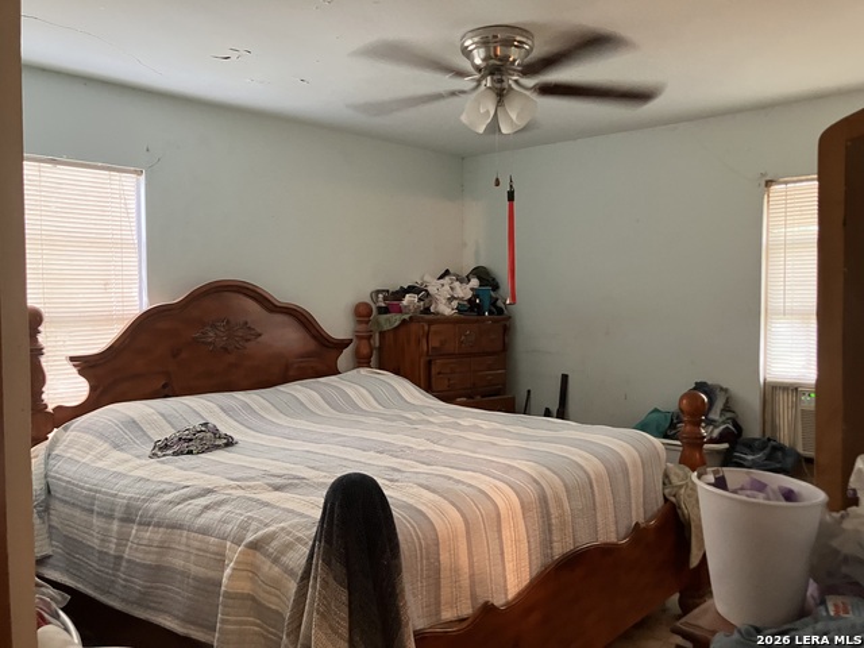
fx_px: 699
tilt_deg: -2.3
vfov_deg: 49.7
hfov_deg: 63.4
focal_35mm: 28
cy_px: 324
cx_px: 432
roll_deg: -0.1
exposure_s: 1/40
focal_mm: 3.99
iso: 320
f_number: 1.8
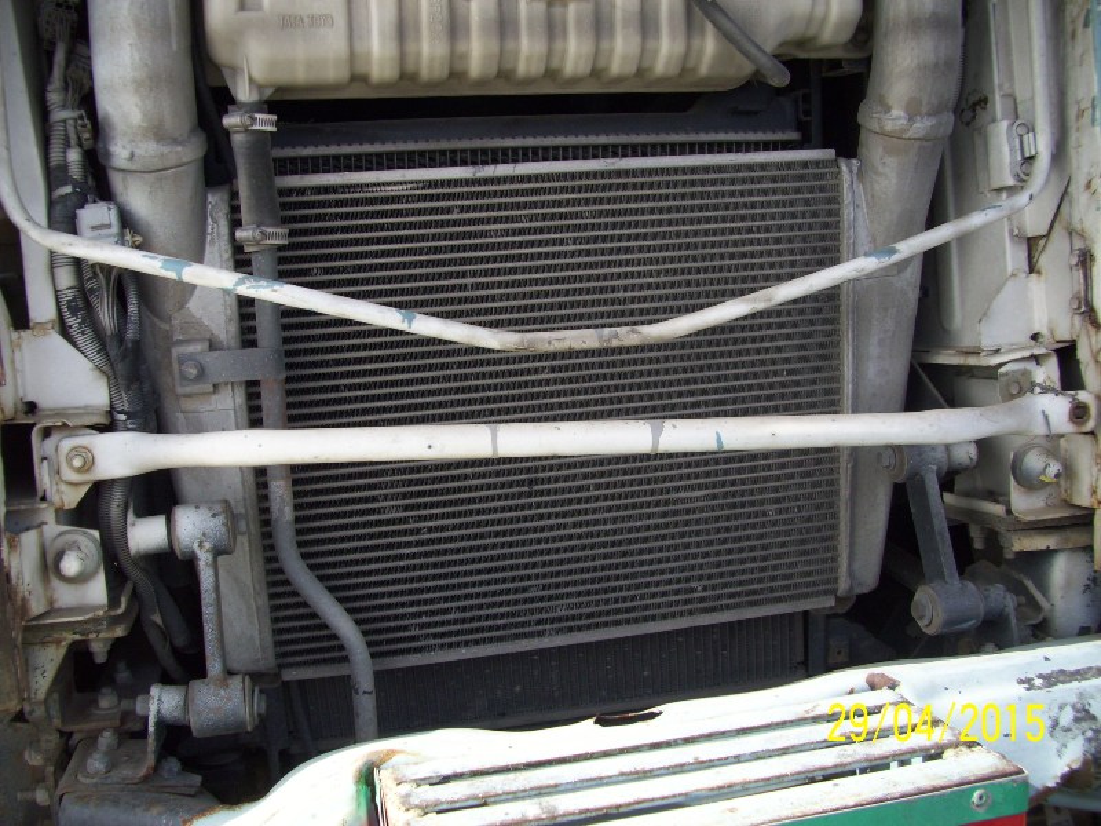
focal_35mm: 34
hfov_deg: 54.0
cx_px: 550
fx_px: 1081
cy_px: 413
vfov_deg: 41.8
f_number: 2.9
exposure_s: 1/250
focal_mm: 5.7
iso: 80
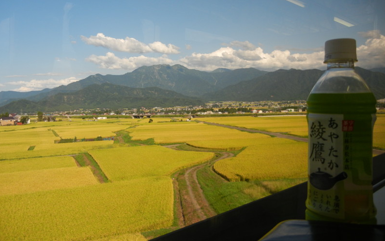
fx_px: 336
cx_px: 192
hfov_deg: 59.7
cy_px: 98
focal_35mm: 32
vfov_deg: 39.3
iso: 160
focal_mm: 5.4
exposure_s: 1/498
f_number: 3.5
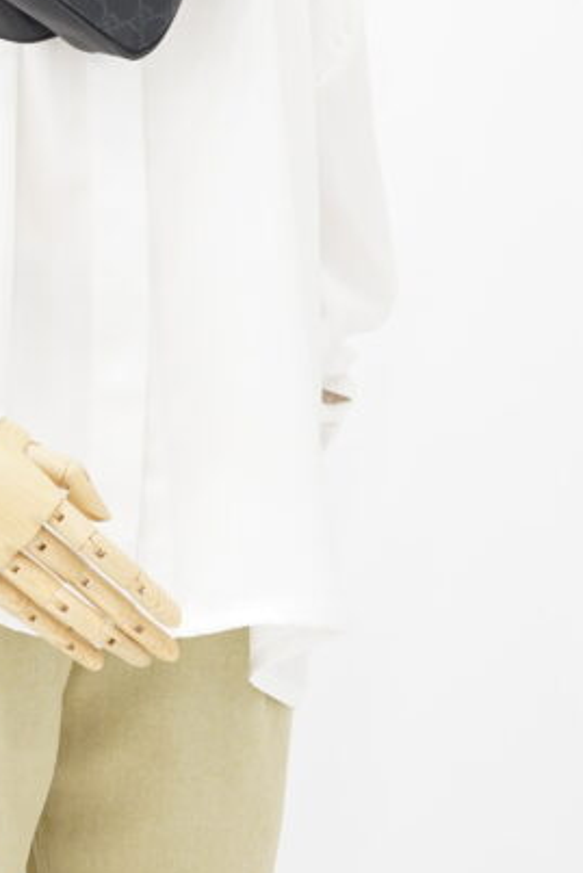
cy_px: 173
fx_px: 3082
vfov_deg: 16.0
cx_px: 47
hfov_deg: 10.7
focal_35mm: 127
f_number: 6.3
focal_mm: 50
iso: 640
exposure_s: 1/5
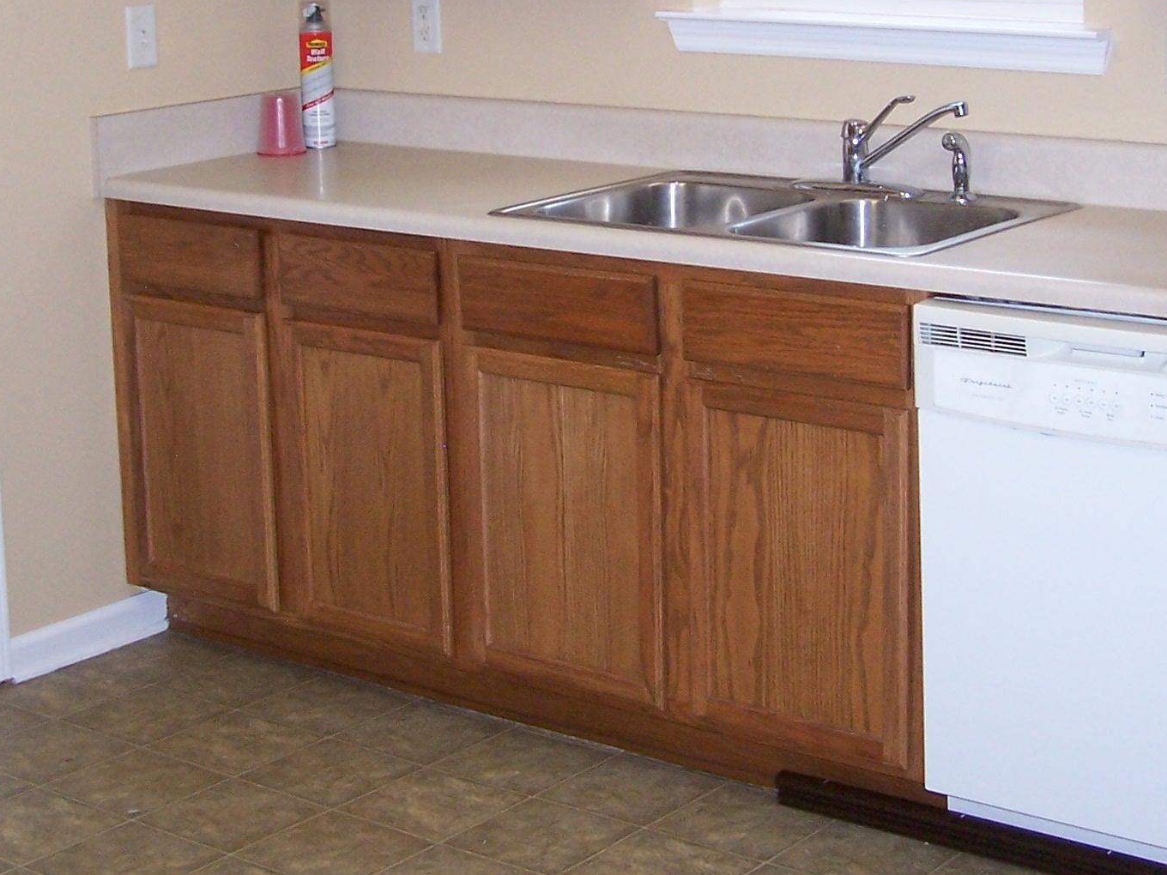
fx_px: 2427
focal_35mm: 72
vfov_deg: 20.2
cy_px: 185
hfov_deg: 27.0
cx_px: 660
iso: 140
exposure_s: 1/60
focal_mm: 6.3
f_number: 2.8
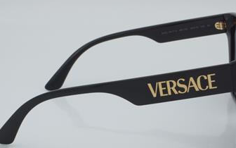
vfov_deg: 14.4
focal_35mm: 91
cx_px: 129
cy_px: 85
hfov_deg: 22.8
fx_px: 585
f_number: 32
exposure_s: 1/4
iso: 100
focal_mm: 50
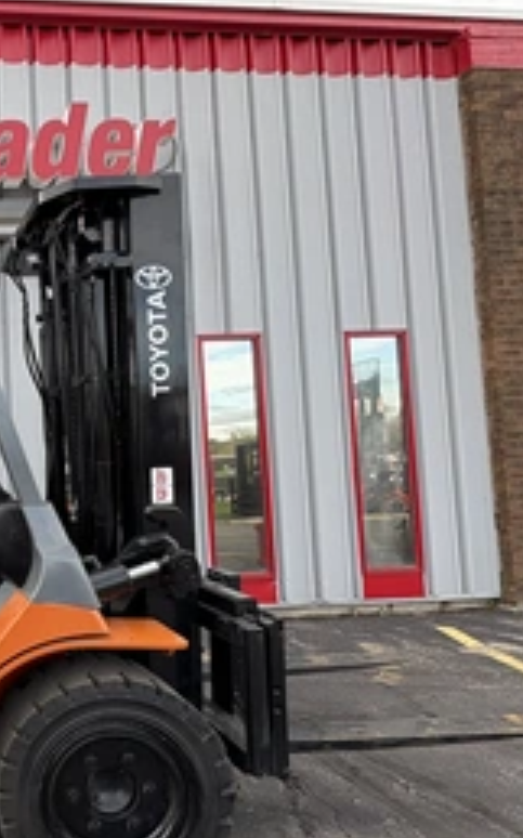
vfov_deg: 77.0
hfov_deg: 38.5
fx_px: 525
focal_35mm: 23
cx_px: -110
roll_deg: +2.8
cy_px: 461
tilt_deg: +2.8
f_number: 2.2
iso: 40
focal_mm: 2.22
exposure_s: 1/214
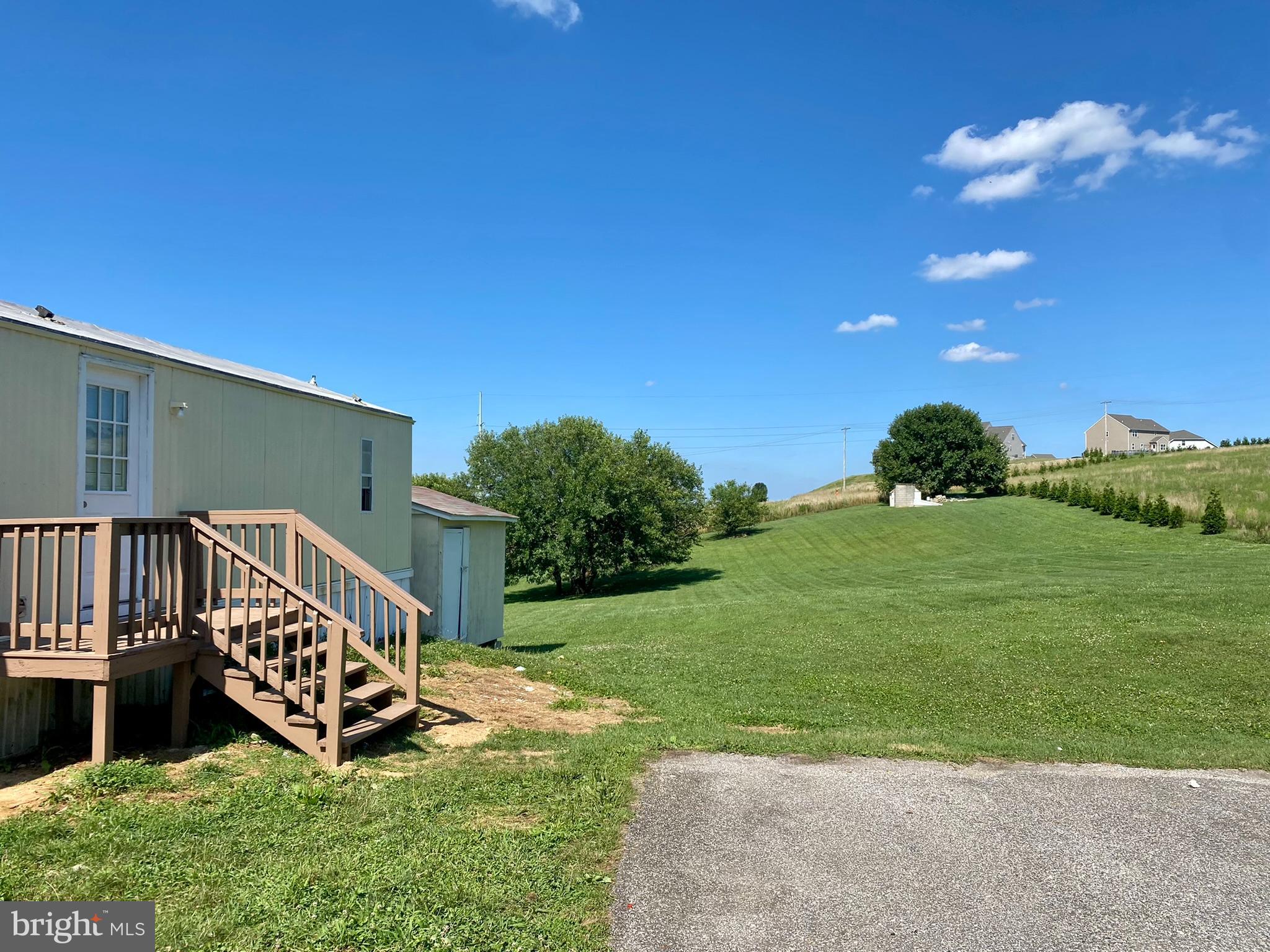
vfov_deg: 53.1
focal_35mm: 26
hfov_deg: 67.3
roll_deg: +0.1
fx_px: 954
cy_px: 476
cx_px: 635
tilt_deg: +1.1
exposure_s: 1/2755
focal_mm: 4.25
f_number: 1.8
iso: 32
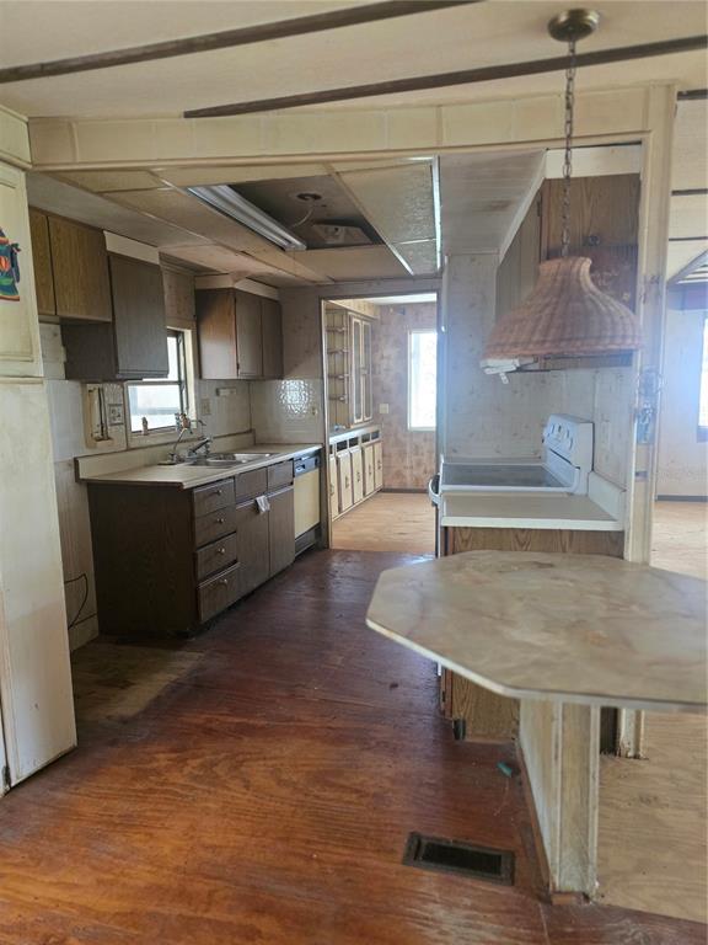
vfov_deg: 73.9
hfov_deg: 58.9
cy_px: 472
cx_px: 354
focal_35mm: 23
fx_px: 627
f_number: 1.7
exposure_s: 1/120
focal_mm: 6.3
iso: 800
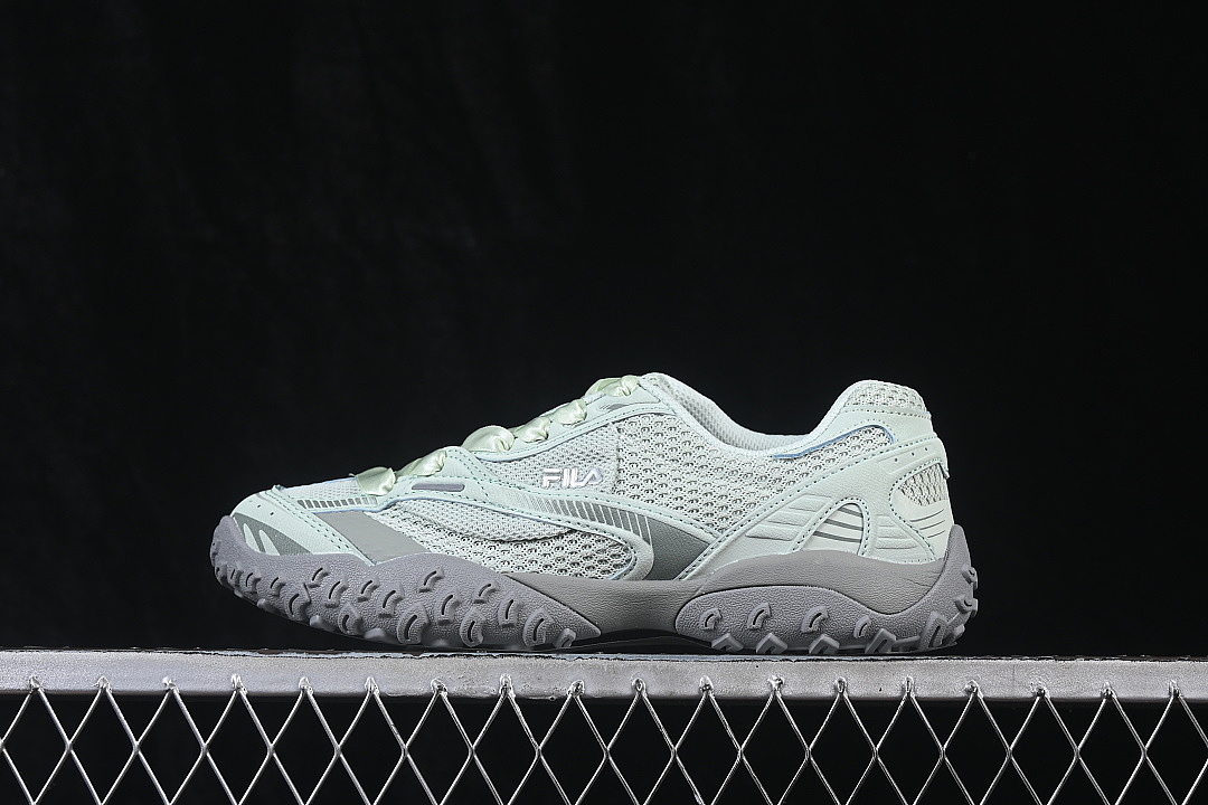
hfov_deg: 27.0
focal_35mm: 75
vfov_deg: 18.2
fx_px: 2516
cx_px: 604
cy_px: 402
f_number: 8
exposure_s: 1/80
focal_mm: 50
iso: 160
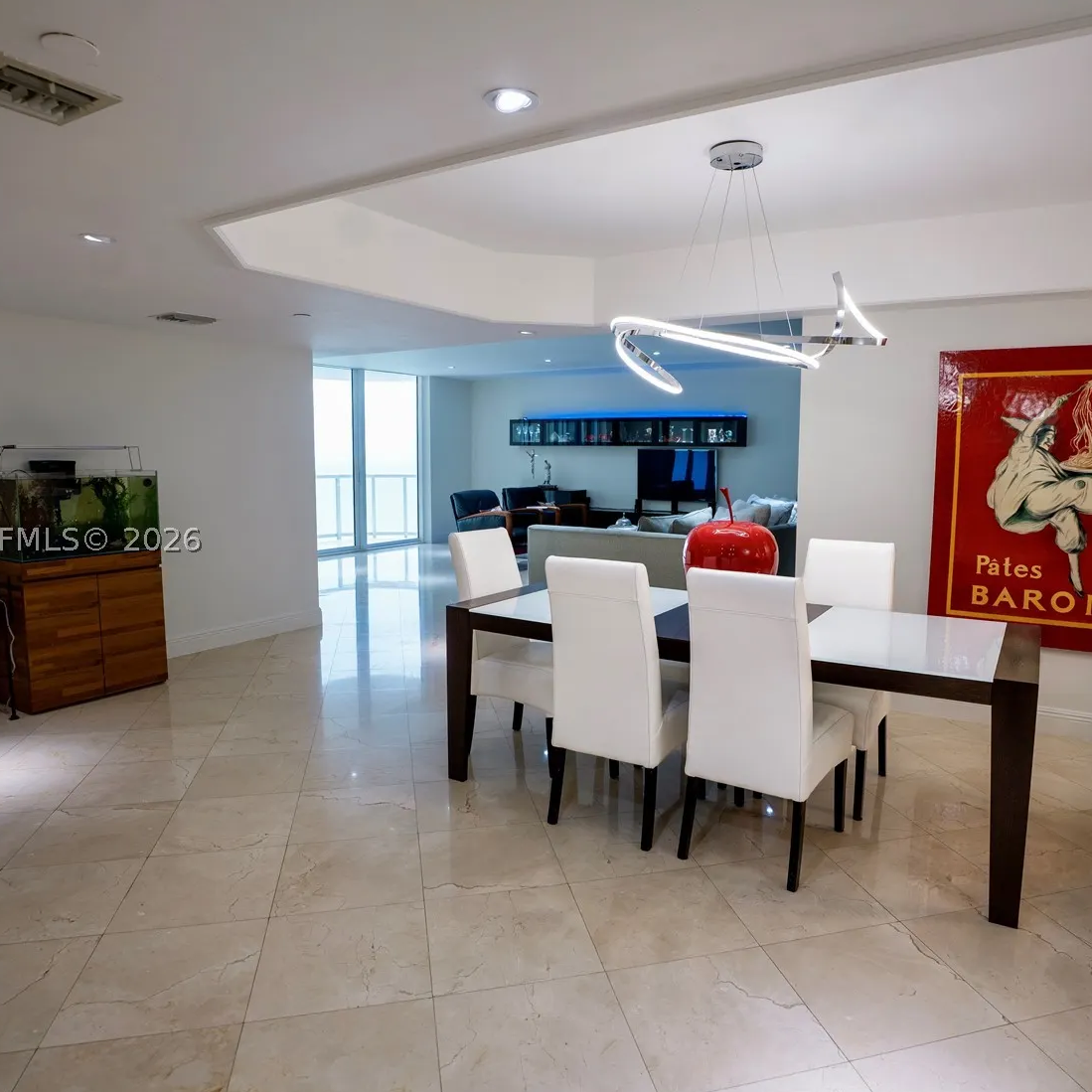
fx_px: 749
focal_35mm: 21
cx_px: 592
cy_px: 538
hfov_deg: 72.0
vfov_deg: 72.1
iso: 100
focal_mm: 16
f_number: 4
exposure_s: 1/80
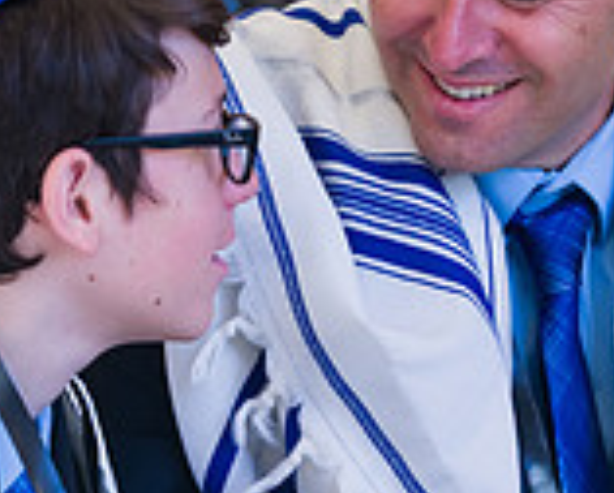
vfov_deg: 3.7
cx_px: 356
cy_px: 288
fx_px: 7678
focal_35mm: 422
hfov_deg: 4.6
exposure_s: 1/125
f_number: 3.2
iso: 200
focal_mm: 122
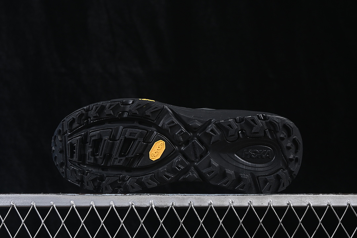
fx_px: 744
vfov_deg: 18.2
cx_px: 178
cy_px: 119
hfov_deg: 27.0
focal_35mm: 75
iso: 160
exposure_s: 1/60
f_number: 6.3
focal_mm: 50
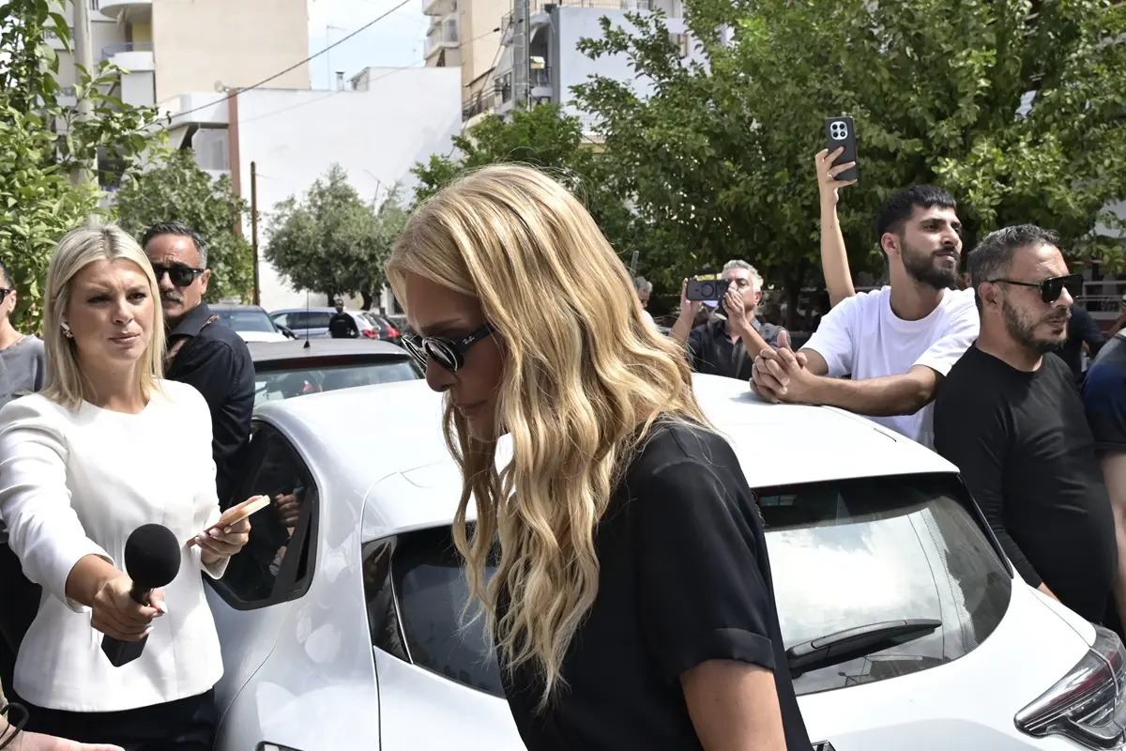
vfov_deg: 33.4
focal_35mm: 40
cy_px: 376
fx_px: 1251
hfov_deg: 48.5
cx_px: 563
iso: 500
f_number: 8
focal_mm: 27
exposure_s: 1/640
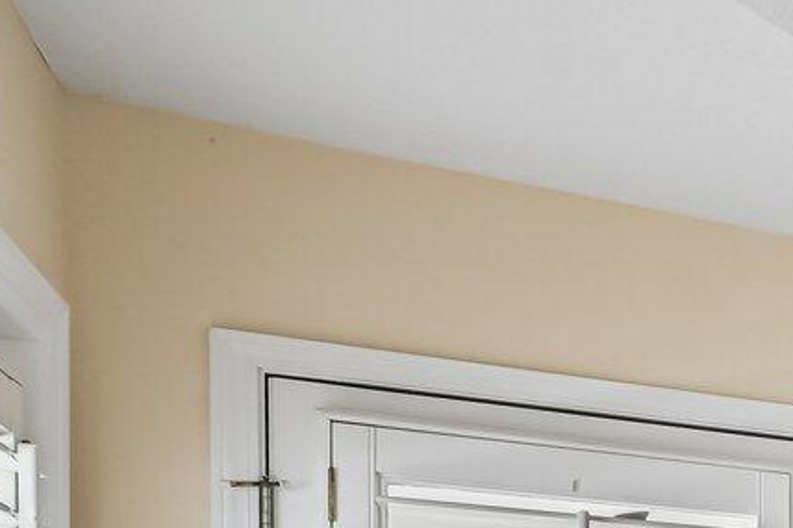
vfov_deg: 18.6
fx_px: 1475
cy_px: 725
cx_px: 1844
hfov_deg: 15.9
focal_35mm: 67
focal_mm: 14
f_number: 8
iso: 400
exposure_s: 1/8
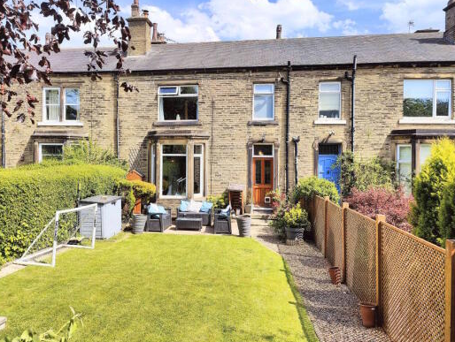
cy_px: 160
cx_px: 204
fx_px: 342
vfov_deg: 53.1
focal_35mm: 26
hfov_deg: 67.1
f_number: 1.8
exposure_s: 1/2539
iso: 50
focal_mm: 6.06
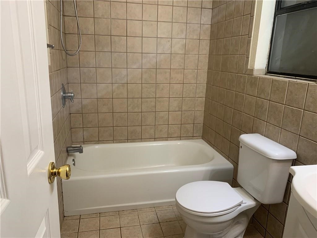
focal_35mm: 26
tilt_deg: -13.5
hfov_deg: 67.3
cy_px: 119
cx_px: 158
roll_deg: -2.0
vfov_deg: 53.1
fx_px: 238
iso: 125
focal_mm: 4.25
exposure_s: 1/60
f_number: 1.8
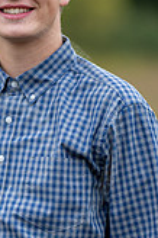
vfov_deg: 8.8
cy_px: 189
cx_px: 22
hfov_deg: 5.9
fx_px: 1537
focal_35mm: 233
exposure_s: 1/400
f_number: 1.2
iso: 500
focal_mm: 85
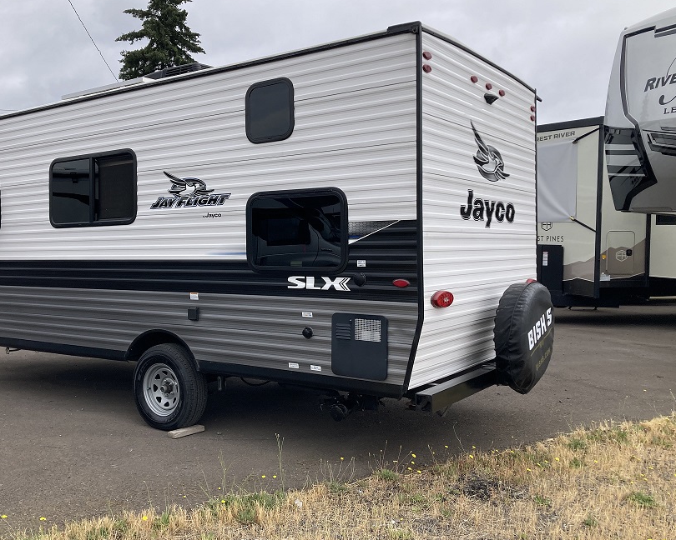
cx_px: 285
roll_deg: -0.7
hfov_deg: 52.6
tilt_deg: +1.9
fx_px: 680
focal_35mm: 34
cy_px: 256
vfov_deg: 43.3
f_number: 1.8
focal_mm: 3.99
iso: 20
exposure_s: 1/1200
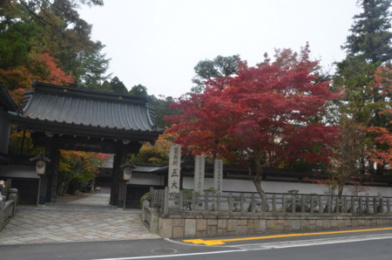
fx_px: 326
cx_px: 196
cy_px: 130
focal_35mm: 30
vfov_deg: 43.4
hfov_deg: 62.0
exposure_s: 1/200
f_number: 7.1
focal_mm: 20
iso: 200
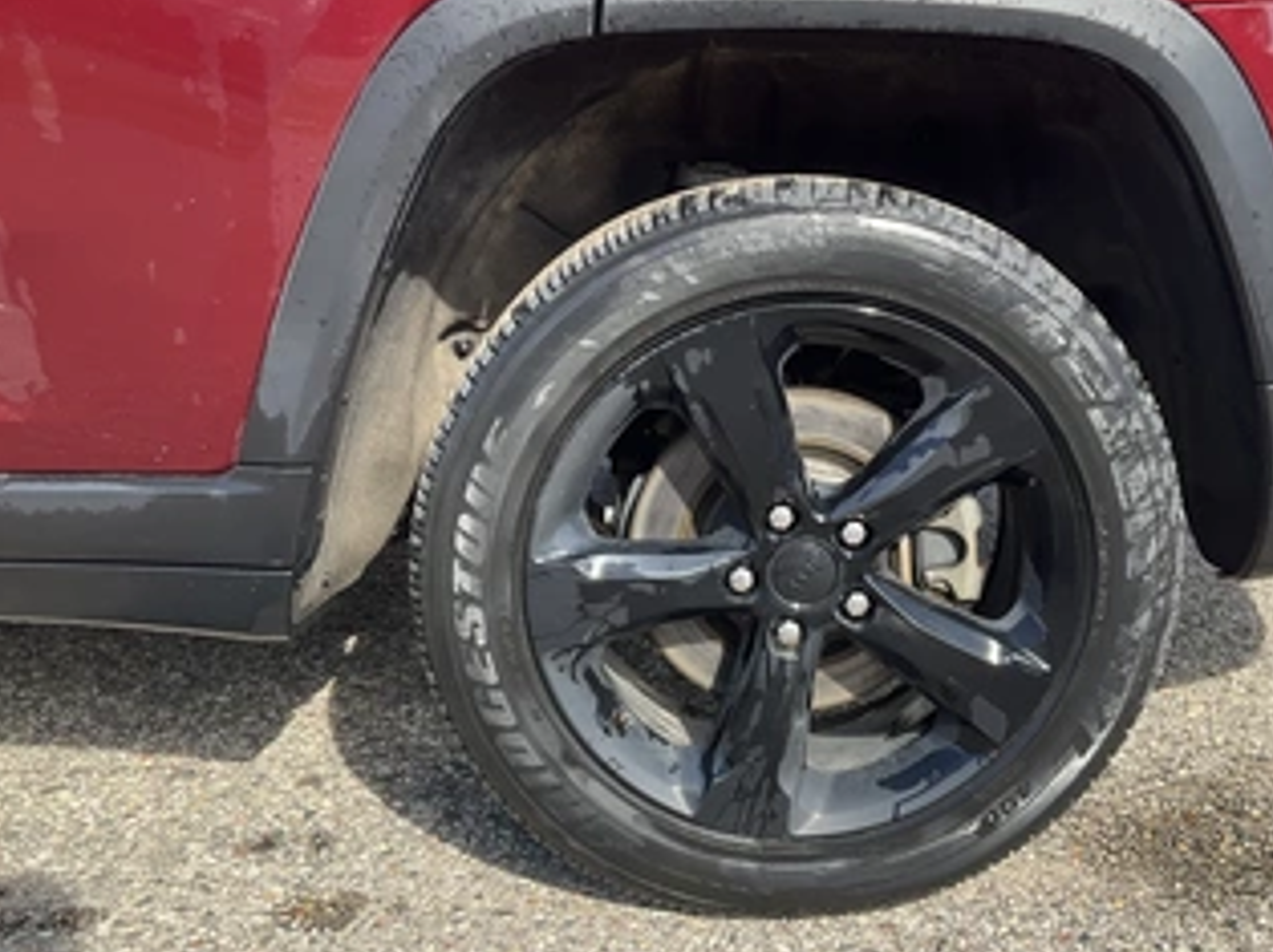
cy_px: 446
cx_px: 766
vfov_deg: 38.6
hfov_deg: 49.8
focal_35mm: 37
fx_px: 1360
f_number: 1.8
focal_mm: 3
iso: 25
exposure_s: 1/272
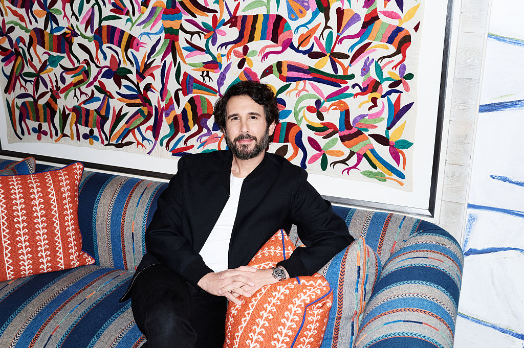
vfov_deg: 31.1
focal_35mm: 43
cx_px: 262
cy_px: 174
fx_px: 625
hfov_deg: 45.5
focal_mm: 43
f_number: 5.6
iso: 400
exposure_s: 1/250
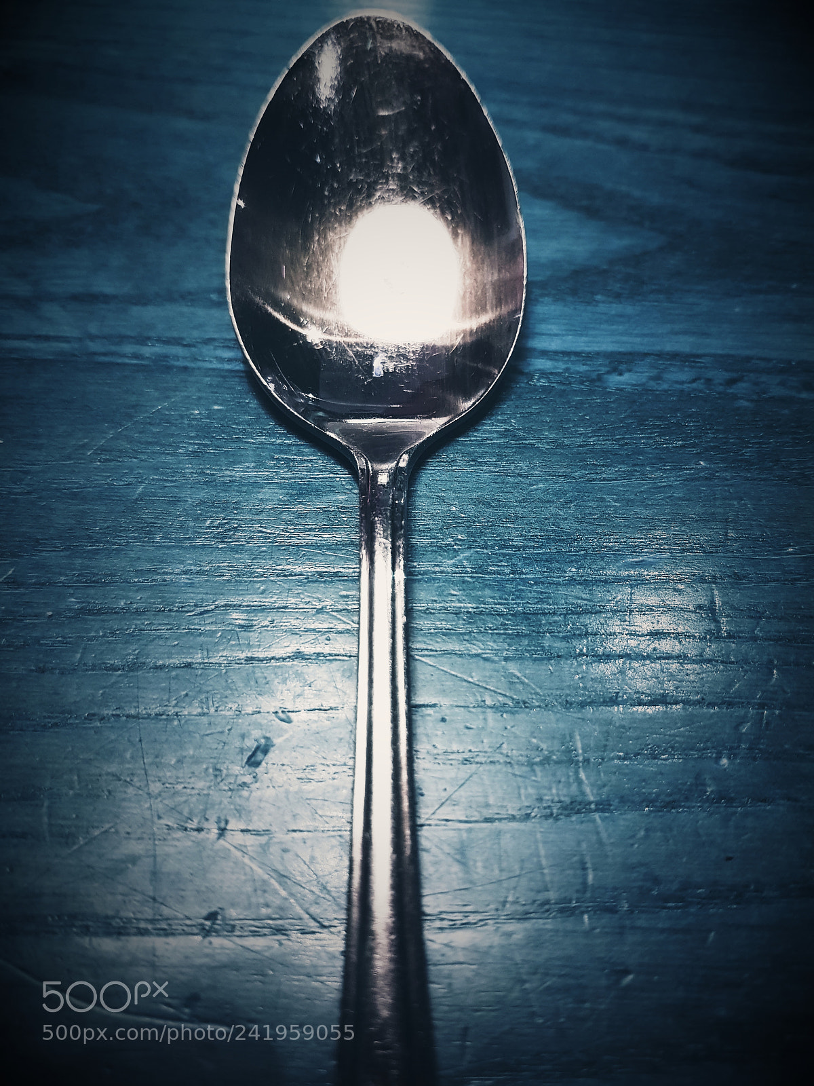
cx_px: 407
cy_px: 543
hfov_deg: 53.1
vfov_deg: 67.3
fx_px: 815
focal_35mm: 26
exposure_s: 1/33
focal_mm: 4.2
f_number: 1.7
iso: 250
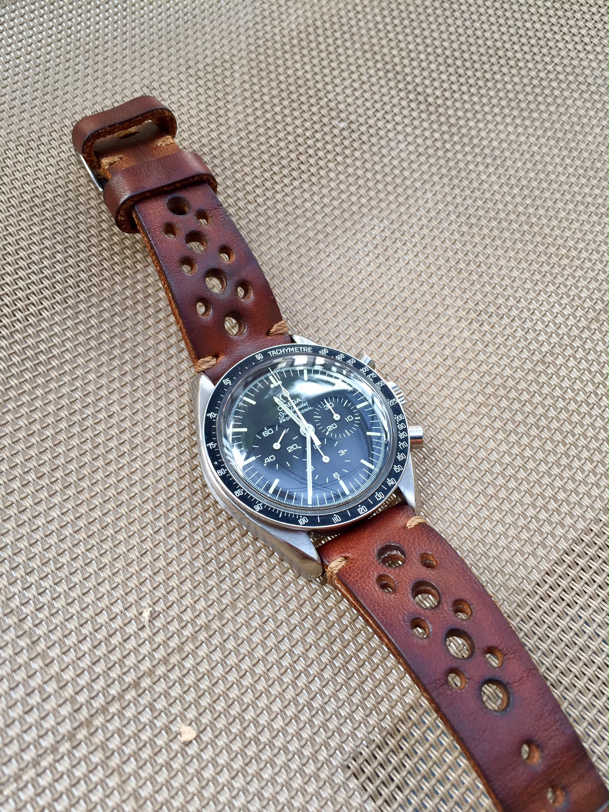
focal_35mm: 29
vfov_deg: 61.7
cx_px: 304
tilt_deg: -61.6
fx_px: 680
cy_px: 406
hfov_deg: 48.2
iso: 40
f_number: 2.2
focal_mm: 4.15
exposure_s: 1/100
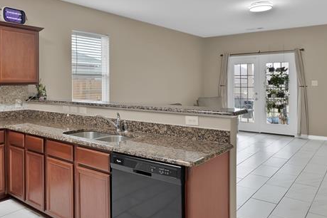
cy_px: 82
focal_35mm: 29
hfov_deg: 63.4
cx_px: 142
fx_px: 263
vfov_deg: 44.6
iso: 640
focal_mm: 13
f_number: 9
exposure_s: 1/1.25
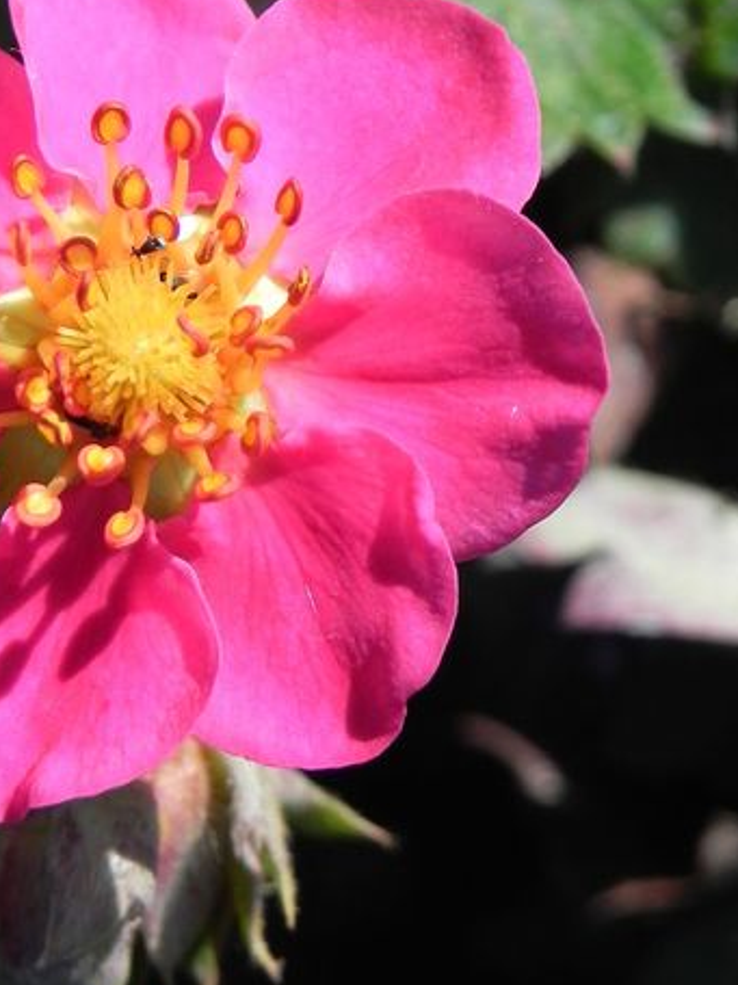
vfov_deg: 11.8
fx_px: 4749
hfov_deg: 8.9
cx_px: 225
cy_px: 180
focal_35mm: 167
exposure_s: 1/1000
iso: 160
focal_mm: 16.9
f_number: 4
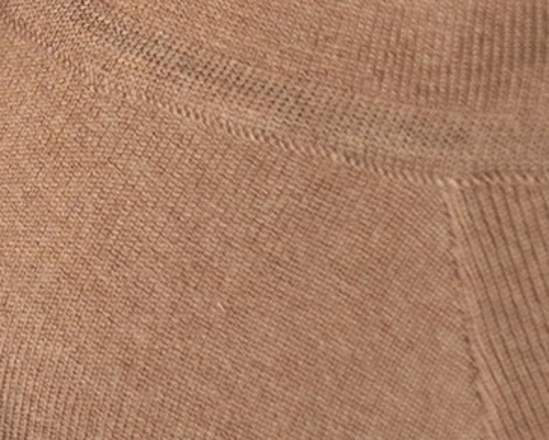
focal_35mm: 347
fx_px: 5643
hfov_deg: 5.4
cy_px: -1087
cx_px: -599
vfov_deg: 4.2
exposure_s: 1/200
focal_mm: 35
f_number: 2.5
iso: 100
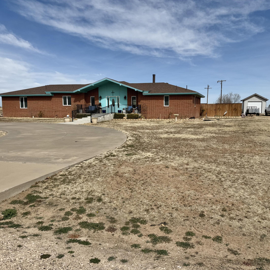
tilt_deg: -5.1
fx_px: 256
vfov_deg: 55.6
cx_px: 153
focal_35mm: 29
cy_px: 138
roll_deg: -0.1
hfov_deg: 55.4
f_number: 1.78
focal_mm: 6.76
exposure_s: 1/9091
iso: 80
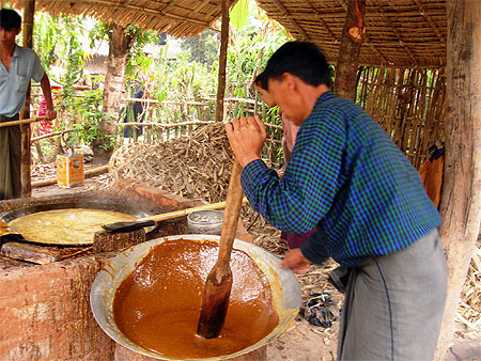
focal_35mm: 38
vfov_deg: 37.8
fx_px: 528
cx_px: 240
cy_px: 180
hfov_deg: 49.0
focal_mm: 7.8
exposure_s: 1/33.3
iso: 50
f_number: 2.8
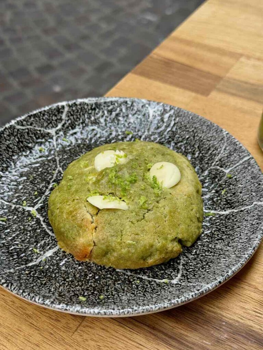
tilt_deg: -46.2
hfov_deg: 30.3
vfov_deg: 39.7
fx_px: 486
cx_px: 132
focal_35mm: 48
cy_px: 175
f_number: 1.78
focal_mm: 6.76
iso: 80
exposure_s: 1/427
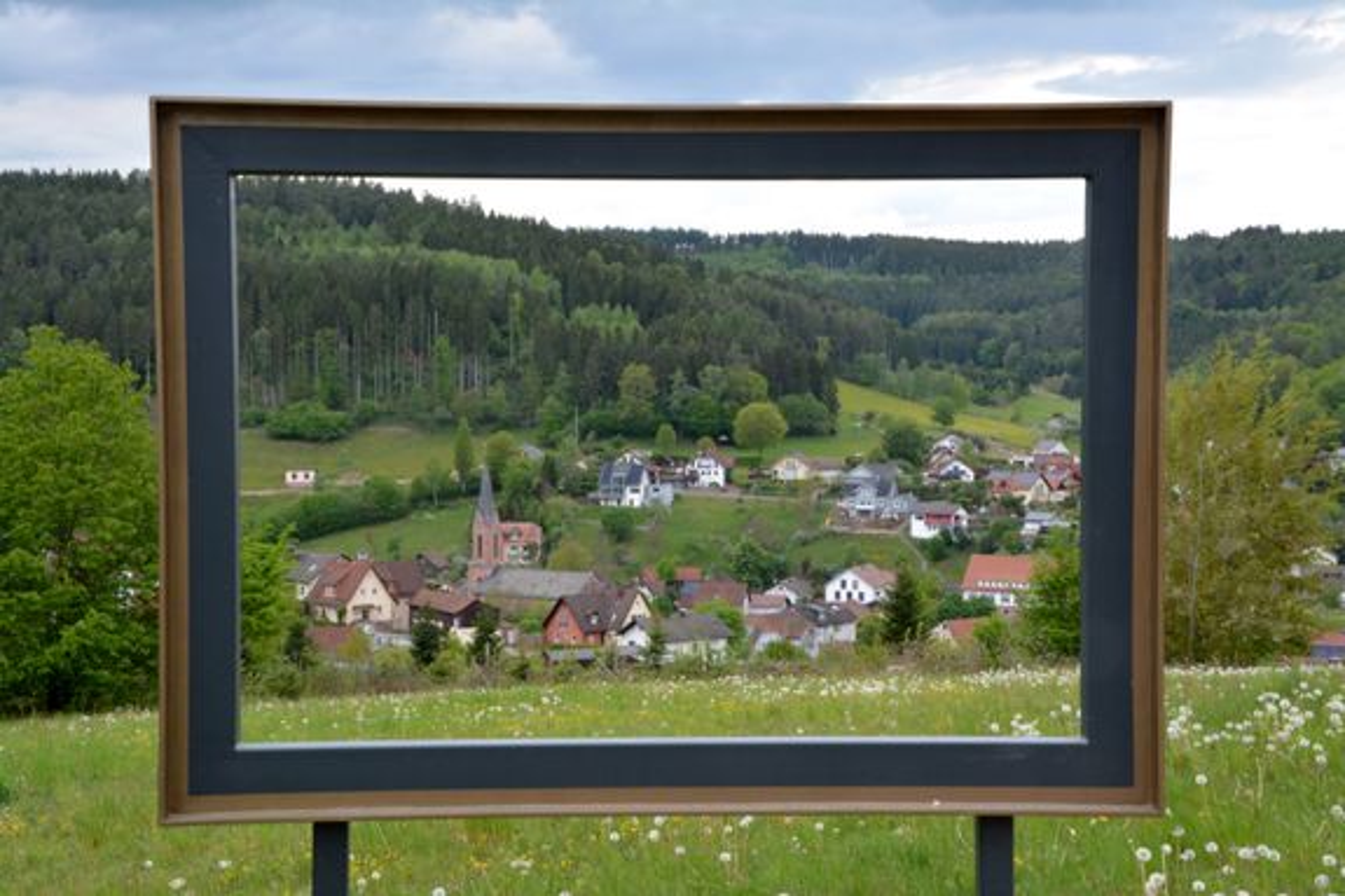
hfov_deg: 35.1
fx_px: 2129
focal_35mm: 57
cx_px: 672
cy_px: 448
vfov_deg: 23.8
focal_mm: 38
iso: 800
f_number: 22
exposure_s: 1/60
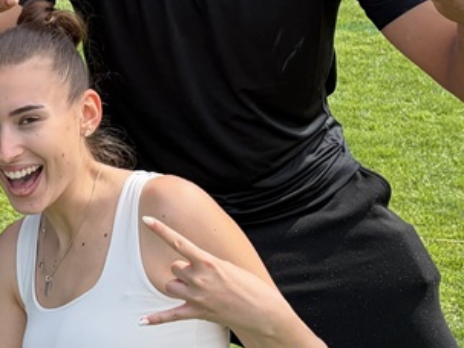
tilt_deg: -15.1
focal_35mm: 98
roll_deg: +1.5
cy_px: 95
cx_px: -61
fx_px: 1313
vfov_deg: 15.0
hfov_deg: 19.1
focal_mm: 5.96
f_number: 1.6
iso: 64
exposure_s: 1/1667
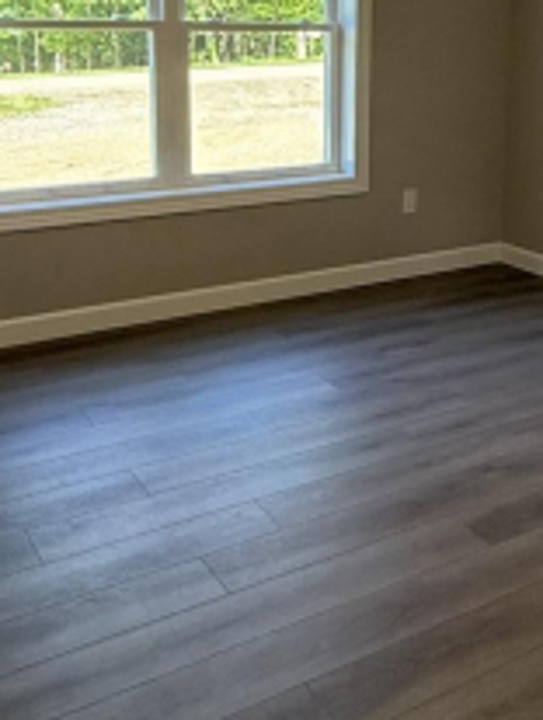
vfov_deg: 41.0
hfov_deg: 31.9
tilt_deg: -10.4
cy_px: 193
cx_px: 376
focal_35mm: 45
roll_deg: -1.5
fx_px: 938
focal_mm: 2.22
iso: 160
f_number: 2.2
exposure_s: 1/120
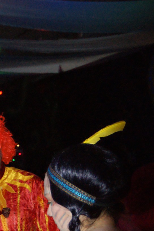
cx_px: -29
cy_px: 205
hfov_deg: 10.3
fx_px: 843
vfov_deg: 15.5
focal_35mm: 131
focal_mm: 35
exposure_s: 1/60
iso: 1600
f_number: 5
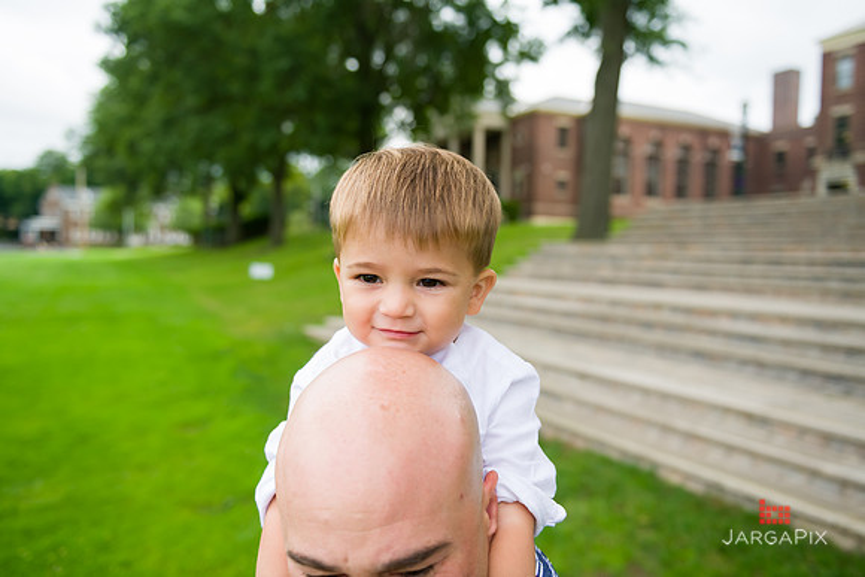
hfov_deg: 63.6
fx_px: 697
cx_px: 432
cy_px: 288
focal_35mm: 29
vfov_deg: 45.0
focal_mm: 29
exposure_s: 1/1600
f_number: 3.2
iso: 400
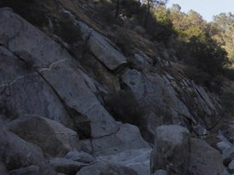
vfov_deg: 12.1
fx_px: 818
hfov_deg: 15.1
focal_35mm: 121
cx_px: 349
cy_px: 160
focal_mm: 6.3
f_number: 3.3
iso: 64
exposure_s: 1/320
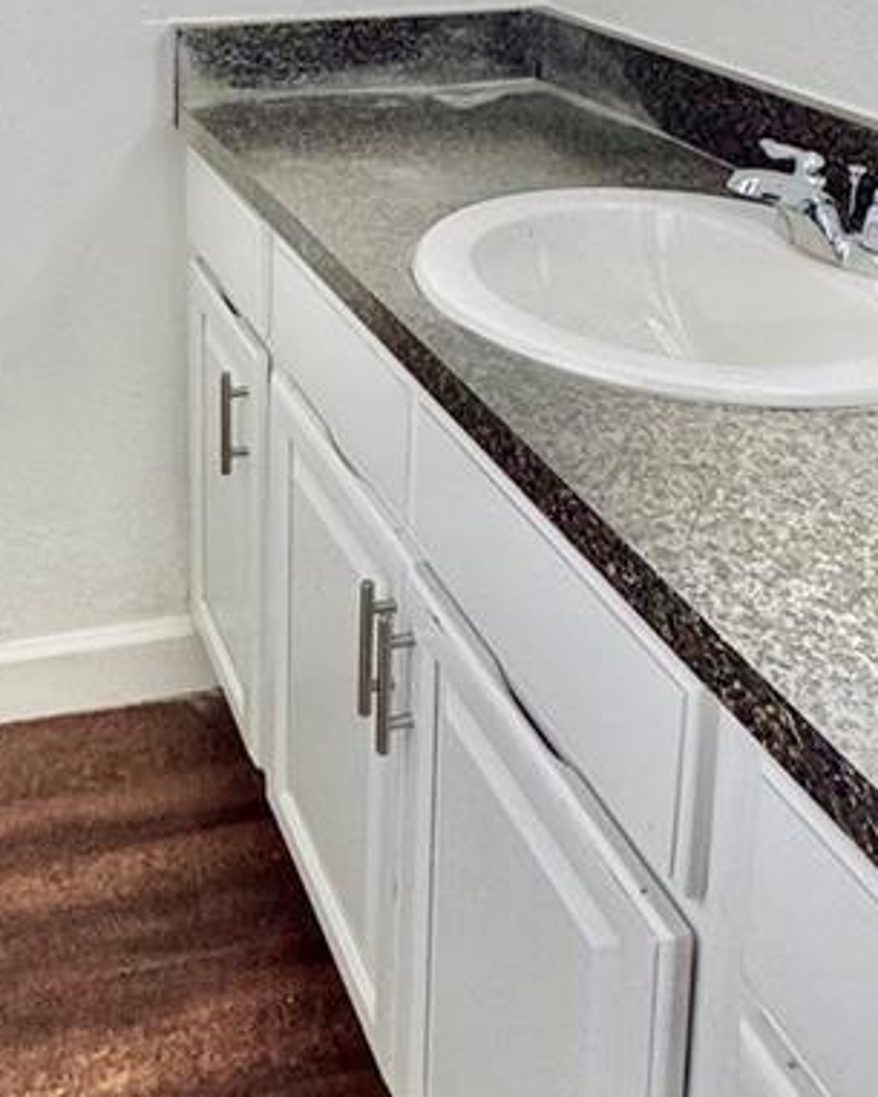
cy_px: -9
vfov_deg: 38.0
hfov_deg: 34.0
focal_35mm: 43
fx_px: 1396
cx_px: 193
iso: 200
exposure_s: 1/99
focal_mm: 2.22
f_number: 2.2
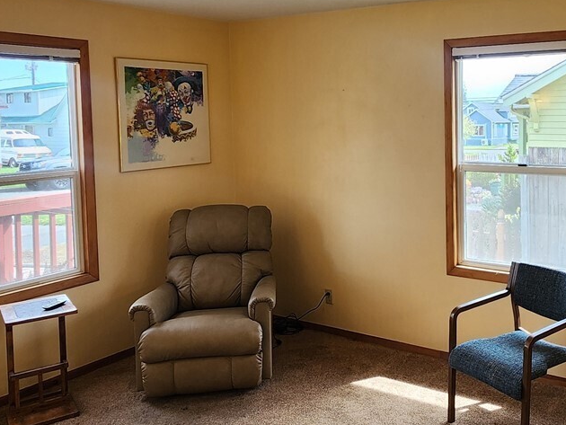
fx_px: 540
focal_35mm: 33
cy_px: 155
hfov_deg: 52.5
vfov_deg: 42.6
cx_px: 436
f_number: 2.2
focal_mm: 2.2
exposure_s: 1/120
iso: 80
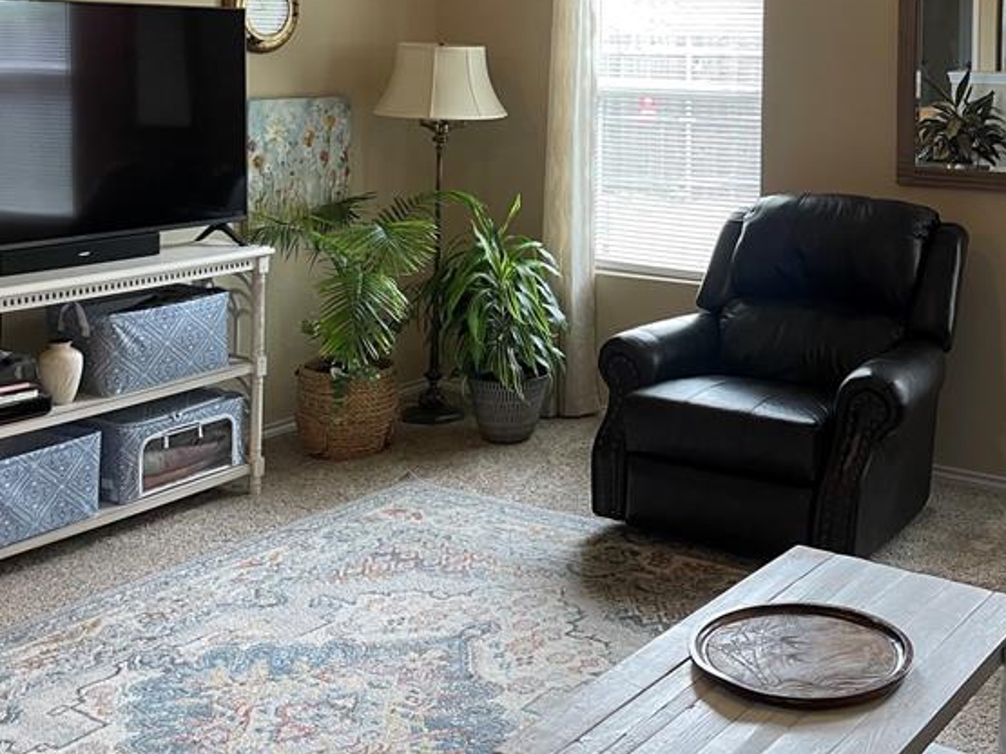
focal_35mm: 48
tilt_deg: -4.6
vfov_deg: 29.5
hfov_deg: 39.1
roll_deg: -1.0
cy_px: 147
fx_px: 1395
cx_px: 696
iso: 100
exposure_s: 1/60
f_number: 1.6
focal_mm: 4.2
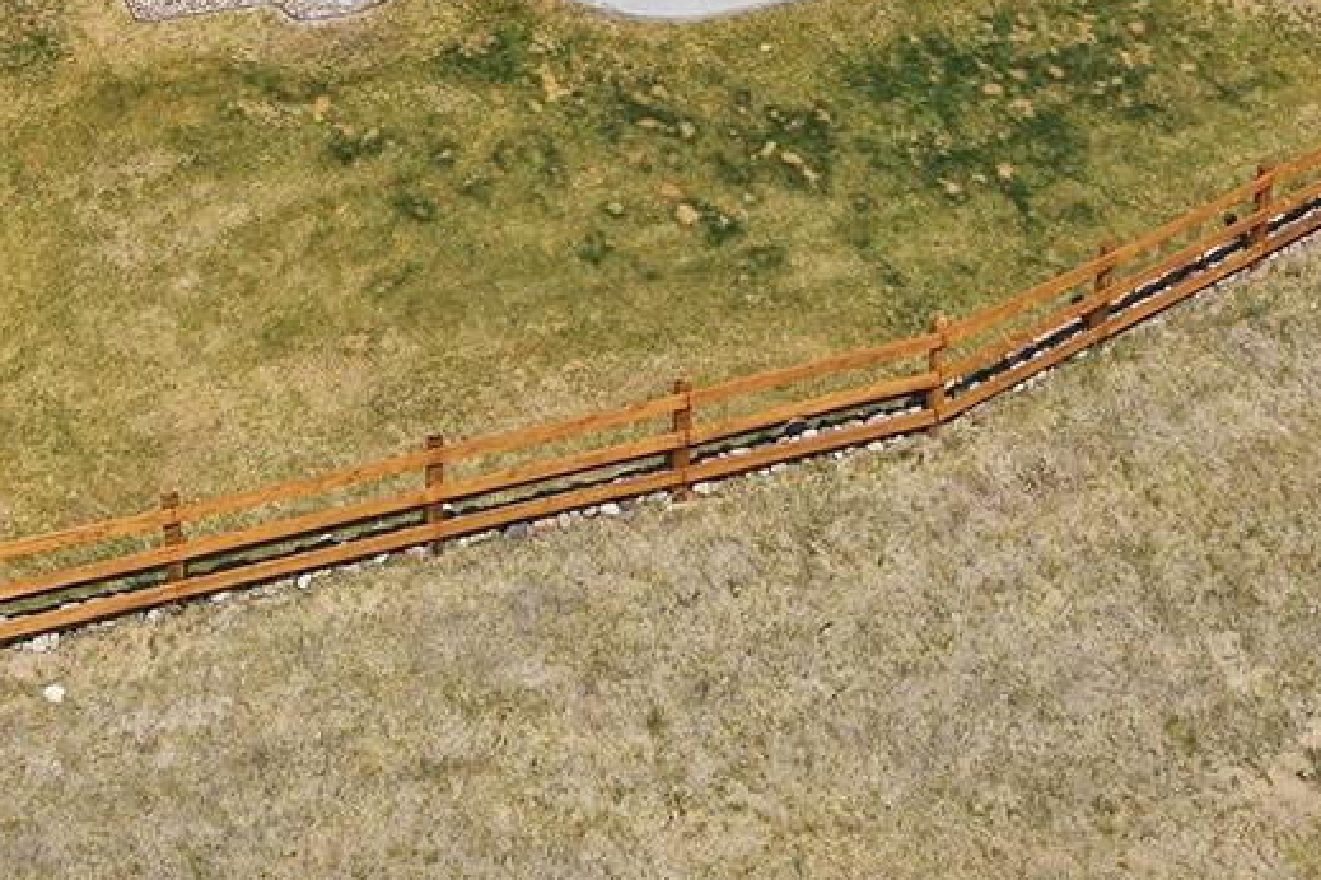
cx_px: 585
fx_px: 2825
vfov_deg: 16.1
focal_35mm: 77
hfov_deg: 26.3
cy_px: -465
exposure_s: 1/8000
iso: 110
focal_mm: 8.7
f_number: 1.8
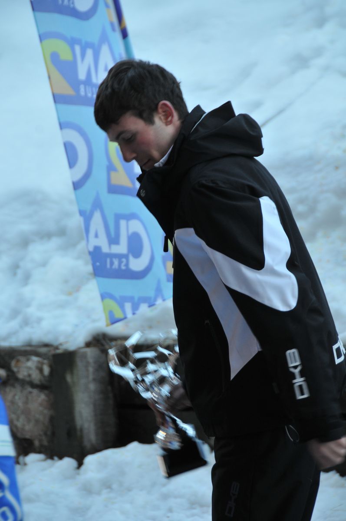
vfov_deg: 10.2
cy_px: 260
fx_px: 2927
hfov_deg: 6.8
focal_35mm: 202
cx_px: 173
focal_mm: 135
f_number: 6.3
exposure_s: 1/60
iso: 400
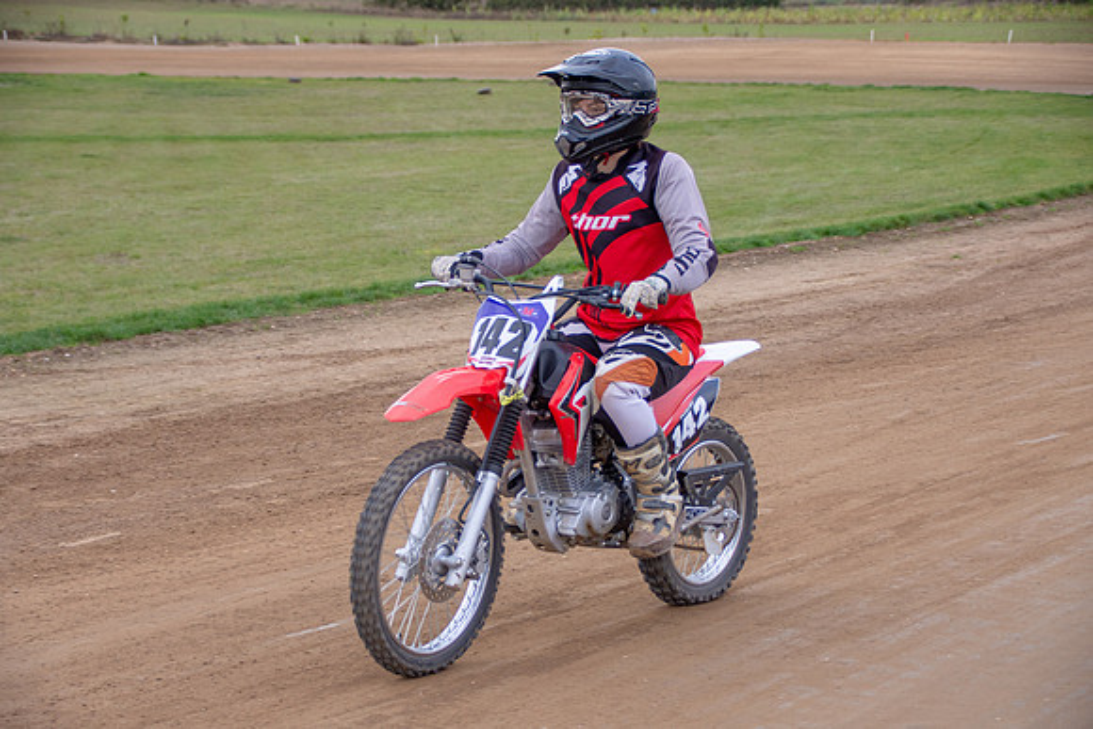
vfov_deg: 13.8
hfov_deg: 20.6
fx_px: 3006
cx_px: 546
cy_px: 364
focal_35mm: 99
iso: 400
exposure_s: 1/200
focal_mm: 66
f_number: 5
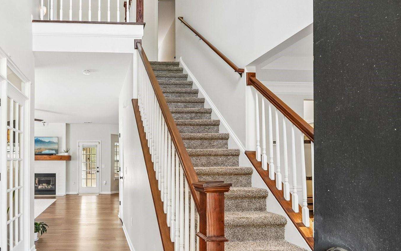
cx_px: 114
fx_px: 251
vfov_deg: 52.1
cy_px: 166
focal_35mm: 23
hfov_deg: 73.2
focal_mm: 10
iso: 400
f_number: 8
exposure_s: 1/10
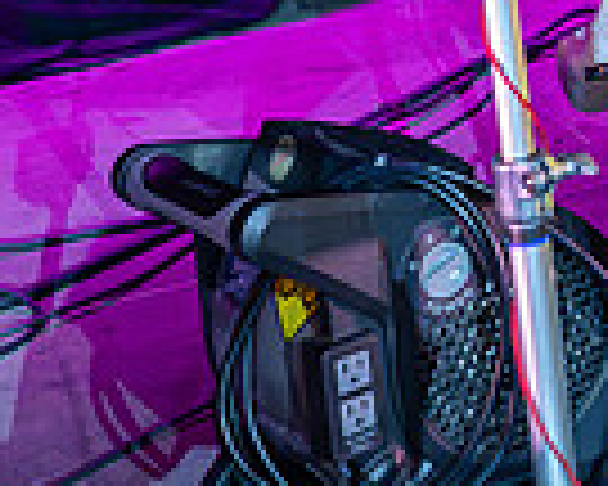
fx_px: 2249
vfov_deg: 11.3
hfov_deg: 13.8
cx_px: 1078
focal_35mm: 125
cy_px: -455
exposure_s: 1/500
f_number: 2.8
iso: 8000
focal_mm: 25
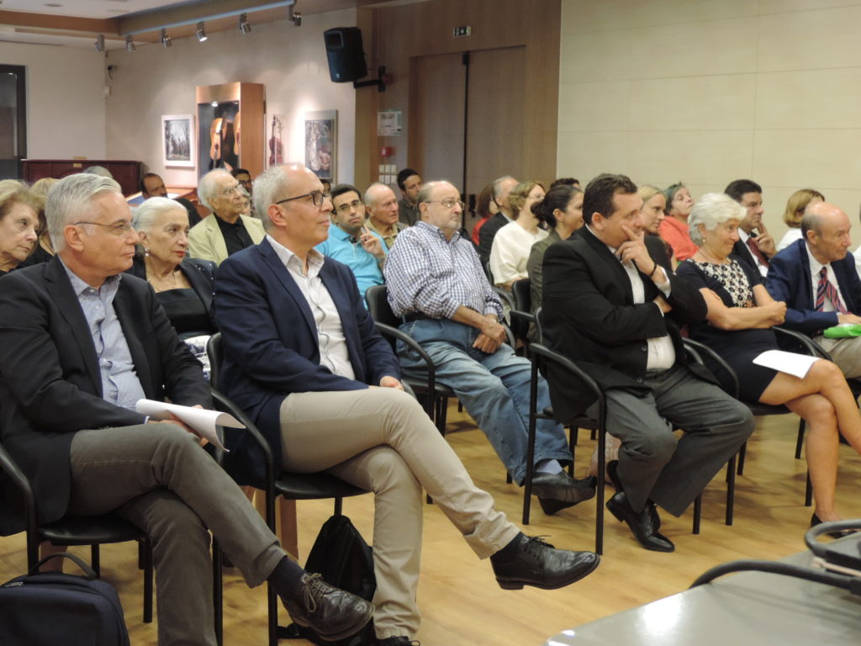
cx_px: 430
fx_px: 1169
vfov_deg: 30.9
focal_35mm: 47
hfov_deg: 40.4
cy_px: 323
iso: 400
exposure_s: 1/15
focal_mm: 8.3
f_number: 3.5
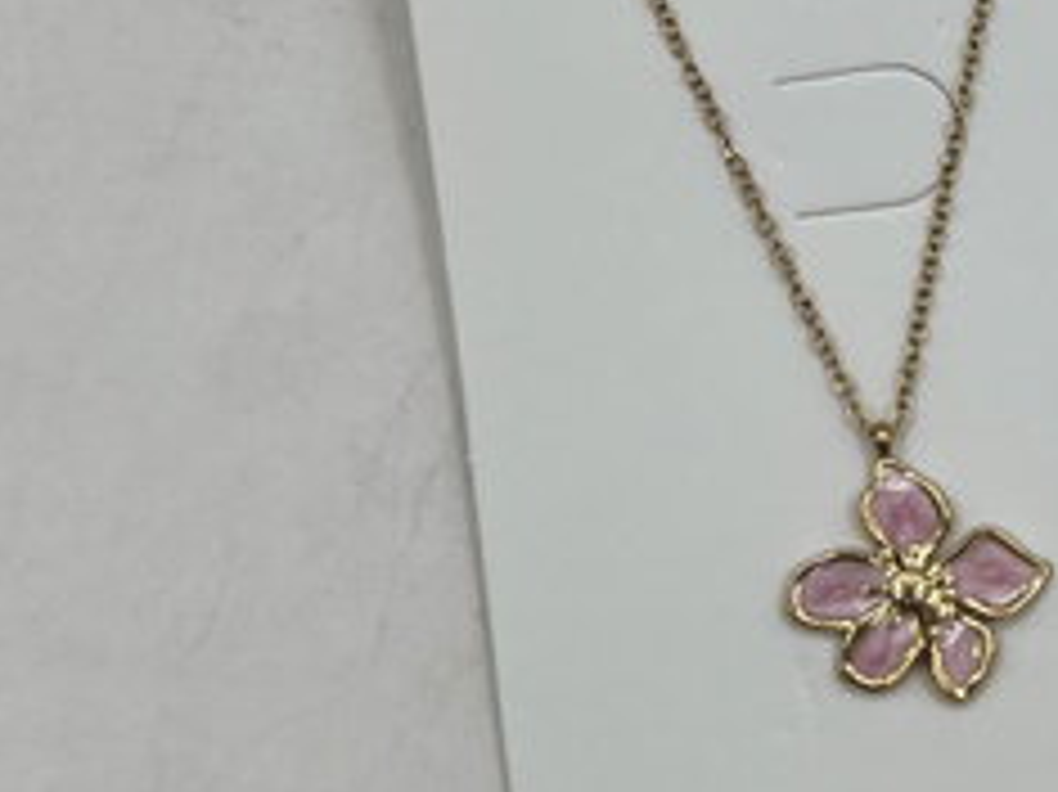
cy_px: 137
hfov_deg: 31.8
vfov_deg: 24.3
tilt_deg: -69.5
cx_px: 860
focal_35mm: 59
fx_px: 1802
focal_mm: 5.7
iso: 50
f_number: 1.5
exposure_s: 1/1196
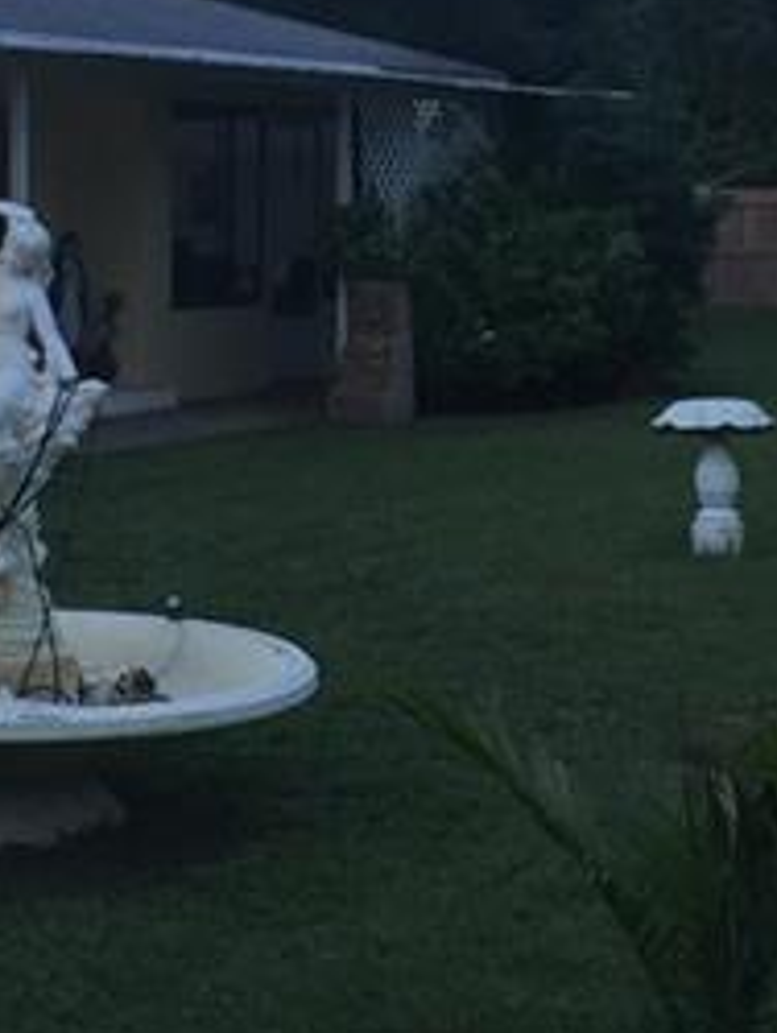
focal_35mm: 89
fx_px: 2659
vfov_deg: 21.8
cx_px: 215
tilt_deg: -3.2
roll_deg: -0.1
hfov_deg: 16.6
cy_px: 264
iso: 80
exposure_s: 1/30
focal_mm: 4.15
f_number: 2.2
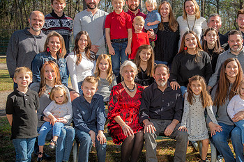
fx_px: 427
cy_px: 86
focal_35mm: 63
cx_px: 160
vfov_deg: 21.5
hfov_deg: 31.7
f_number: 5
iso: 80
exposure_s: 1/250
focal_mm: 38
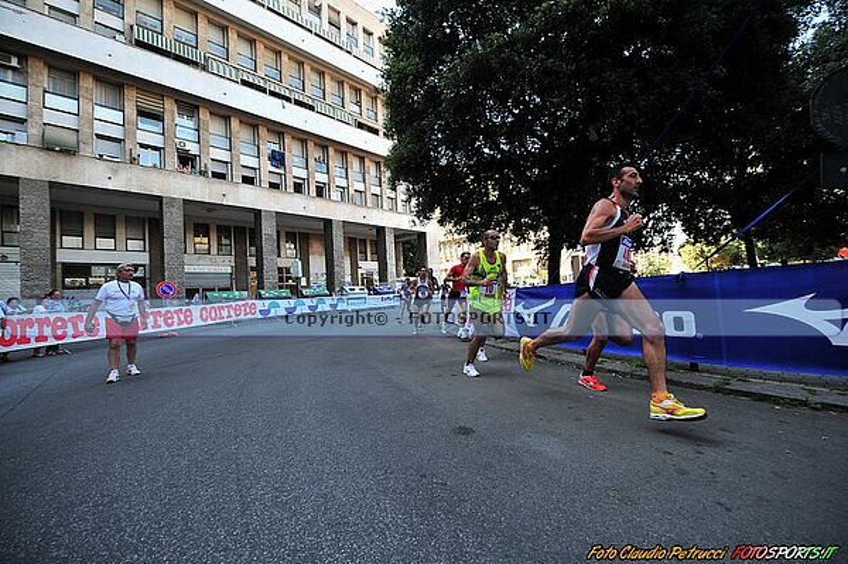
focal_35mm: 14
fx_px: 329
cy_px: 282
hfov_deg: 104.3
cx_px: 424
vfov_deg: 81.1
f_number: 4
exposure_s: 1/400
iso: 400
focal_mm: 14
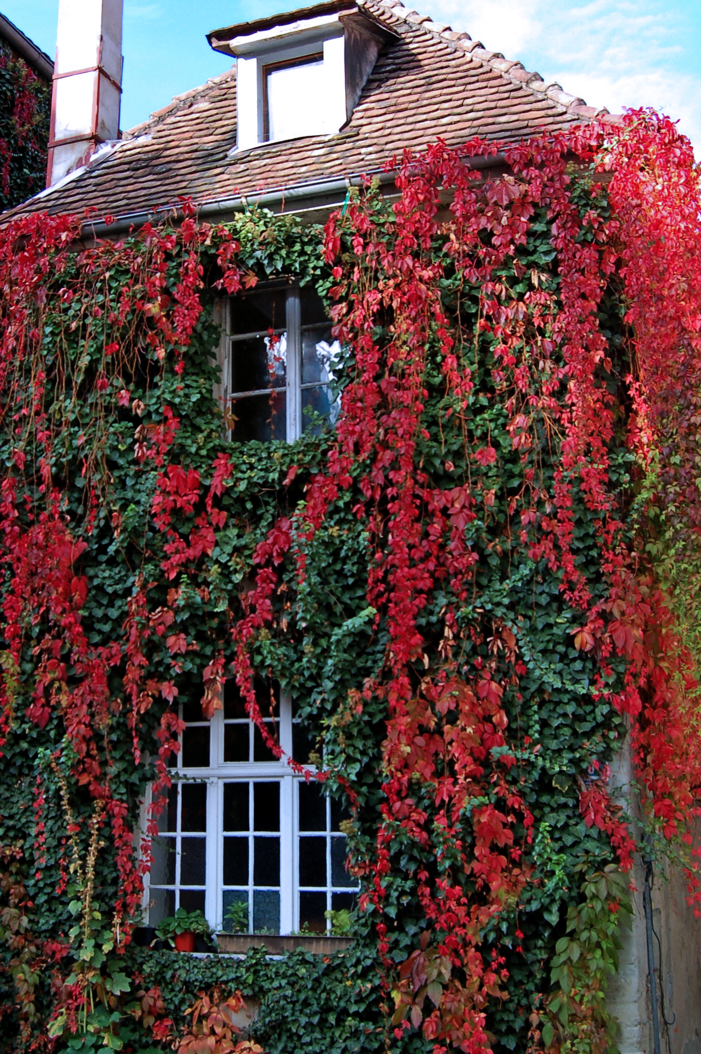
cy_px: 506
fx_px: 1404
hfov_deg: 27.9
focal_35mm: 48
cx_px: 234
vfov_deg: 41.1
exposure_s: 1/125
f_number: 5.6
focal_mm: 22
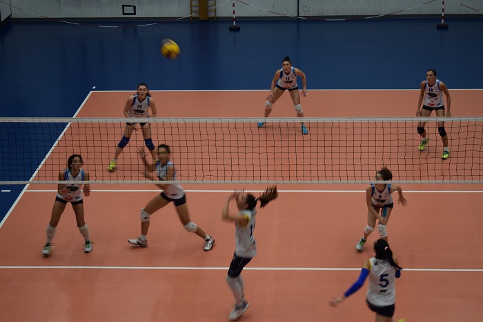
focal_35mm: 82
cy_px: 161
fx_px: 1107
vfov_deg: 16.6
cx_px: 242
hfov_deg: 24.6
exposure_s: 1/60
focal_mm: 55
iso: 640
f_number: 5.6
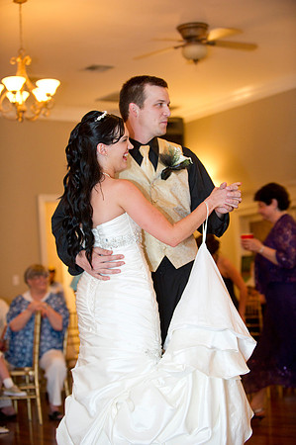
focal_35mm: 70
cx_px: 148
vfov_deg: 28.9
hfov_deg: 19.4
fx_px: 865
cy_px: 222
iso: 2000
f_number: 2.8
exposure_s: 1/60
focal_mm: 70
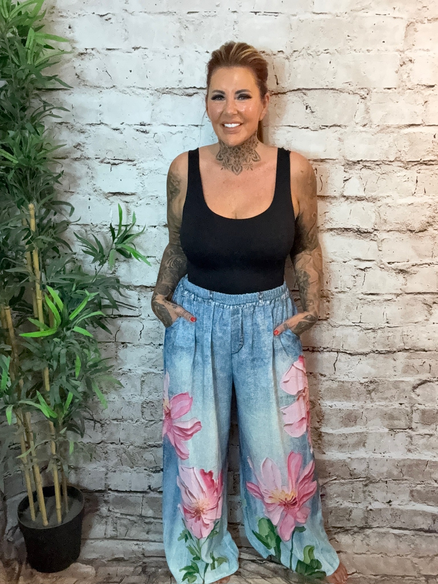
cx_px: 219
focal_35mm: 30
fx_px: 506
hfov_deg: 46.8
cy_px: 292
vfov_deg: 60.0
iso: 320
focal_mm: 2.69
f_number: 1.9
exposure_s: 1/50
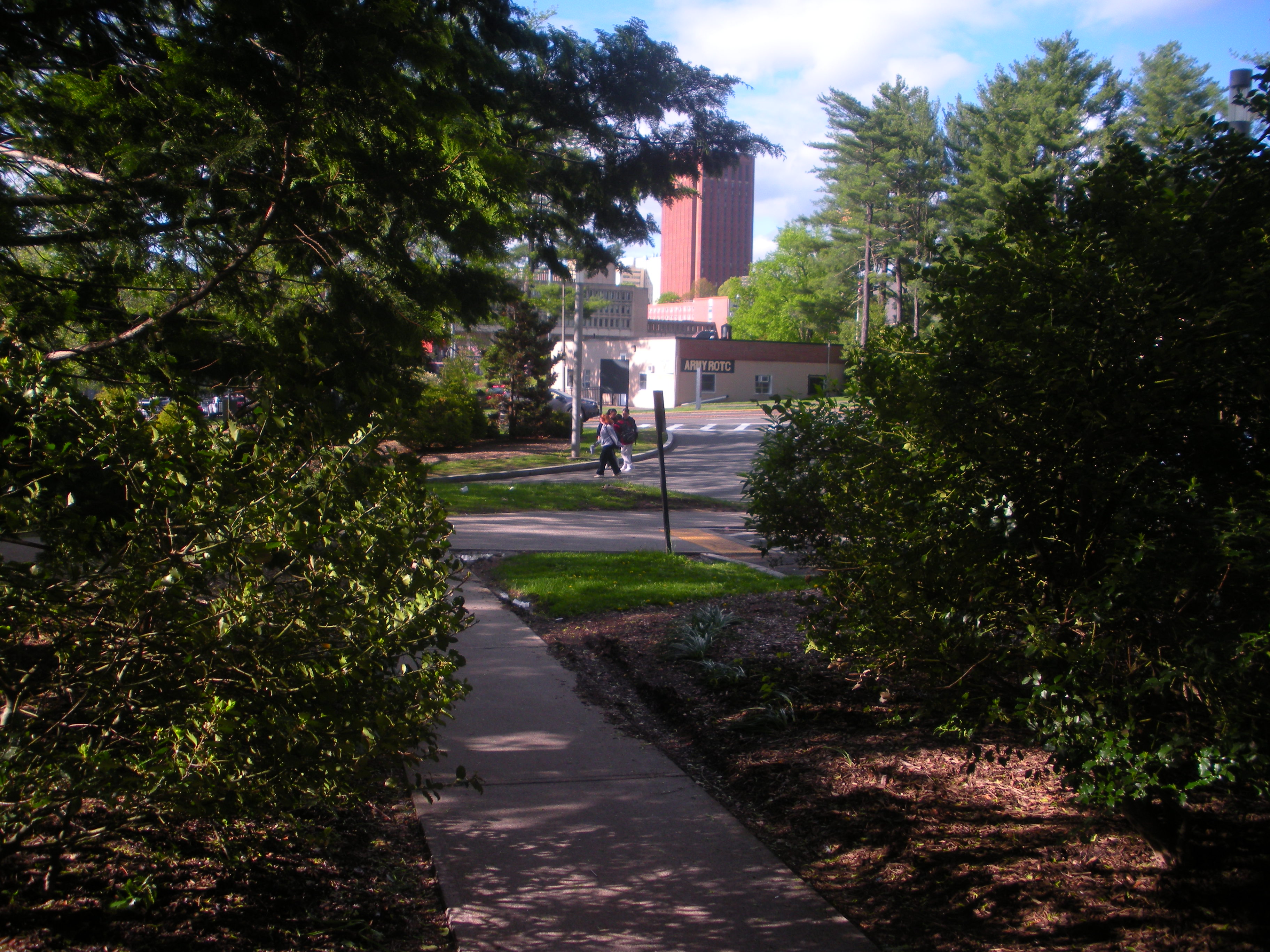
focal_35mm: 36
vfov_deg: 39.7
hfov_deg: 51.4
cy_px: 476
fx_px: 1321
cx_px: 635
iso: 64
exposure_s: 1/305
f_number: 3.5
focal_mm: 6.3
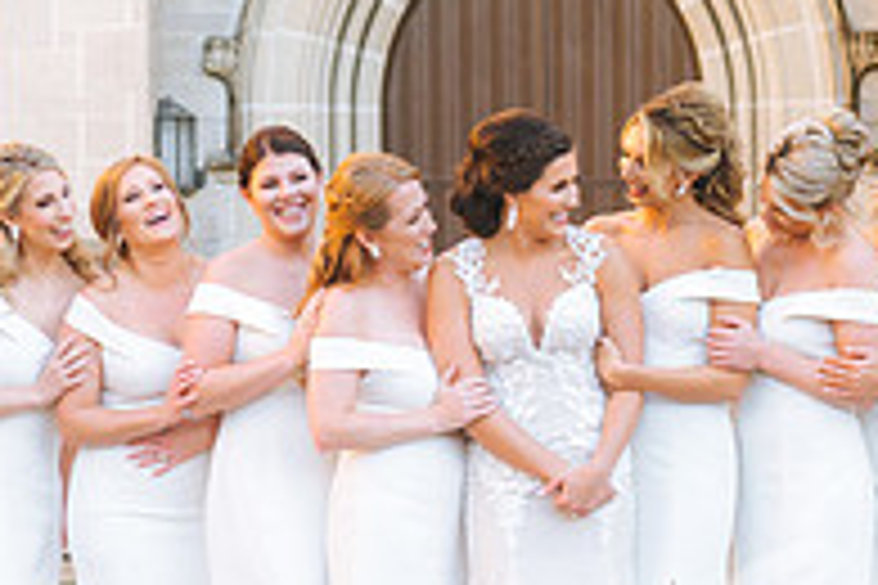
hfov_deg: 13.8
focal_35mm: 149
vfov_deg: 9.2
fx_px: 3634
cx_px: 581
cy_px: 288
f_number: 3.2
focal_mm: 50
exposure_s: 1/250
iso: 250
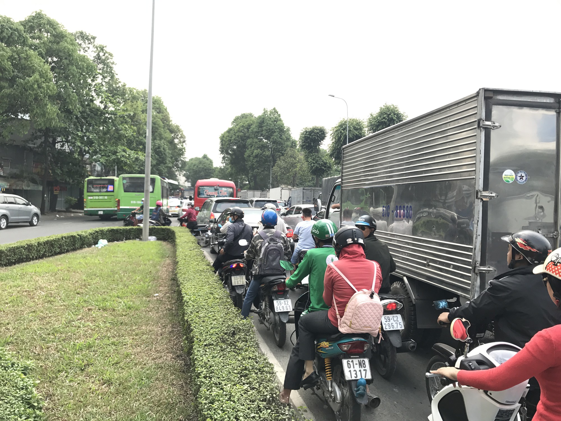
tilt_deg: -1.9
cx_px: 280
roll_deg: -1.1
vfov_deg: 49.7
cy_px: 210
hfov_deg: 63.4
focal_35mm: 28
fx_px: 454
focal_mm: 3.99
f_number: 1.8
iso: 20
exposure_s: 1/547
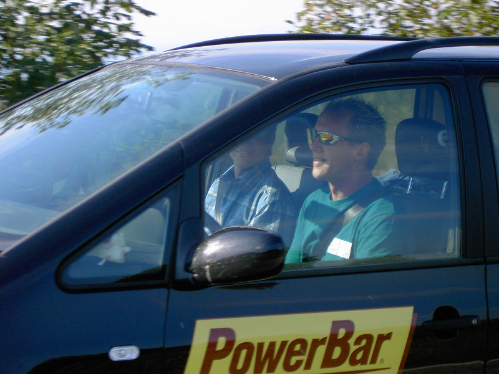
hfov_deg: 18.7
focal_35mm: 105
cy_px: 187
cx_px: 250
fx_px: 1514
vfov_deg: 14.1
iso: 100
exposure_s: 1/320
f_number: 4.7
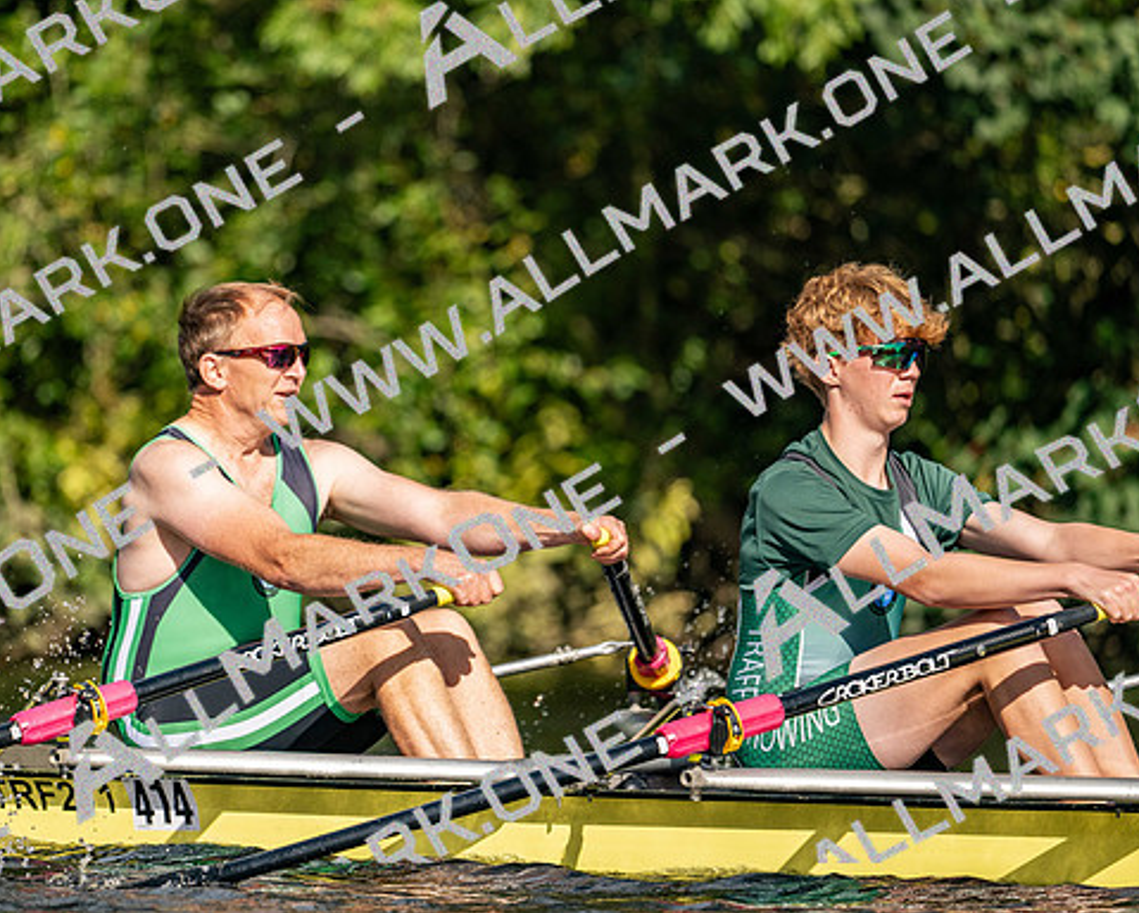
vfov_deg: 3.4
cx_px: 549
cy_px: 456
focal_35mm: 454
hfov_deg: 4.3
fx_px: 15317
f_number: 4.5
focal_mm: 400
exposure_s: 1/2500
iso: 280
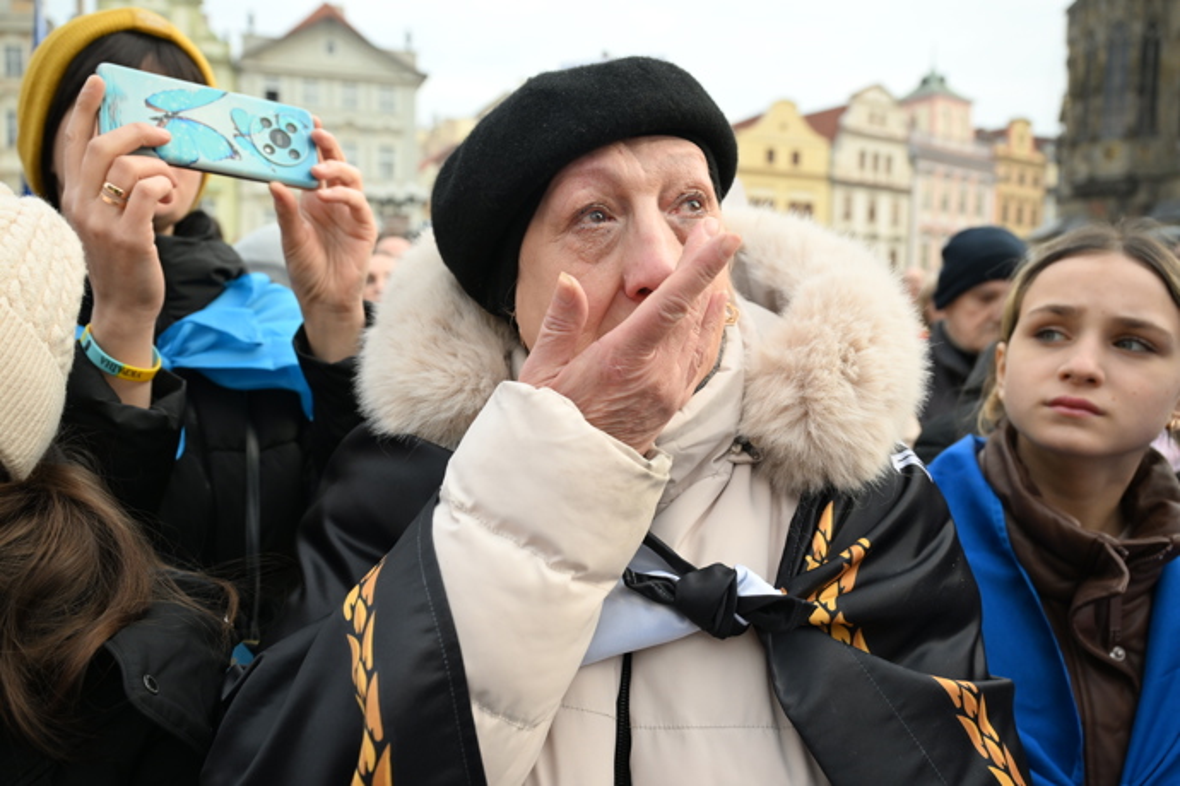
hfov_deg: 63.7
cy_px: 393
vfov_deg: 45.0
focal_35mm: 29
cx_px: 590
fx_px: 950
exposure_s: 1/1000
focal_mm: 29
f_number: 4.5
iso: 1250
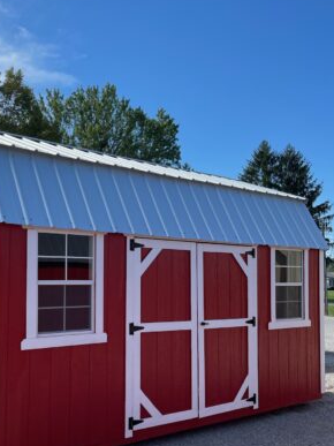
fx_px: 502
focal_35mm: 39
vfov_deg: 47.7
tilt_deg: +3.7
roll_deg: -0.6
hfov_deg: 36.3
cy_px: 262
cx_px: 104
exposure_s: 1/1618
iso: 32
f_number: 1.6
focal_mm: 4.2
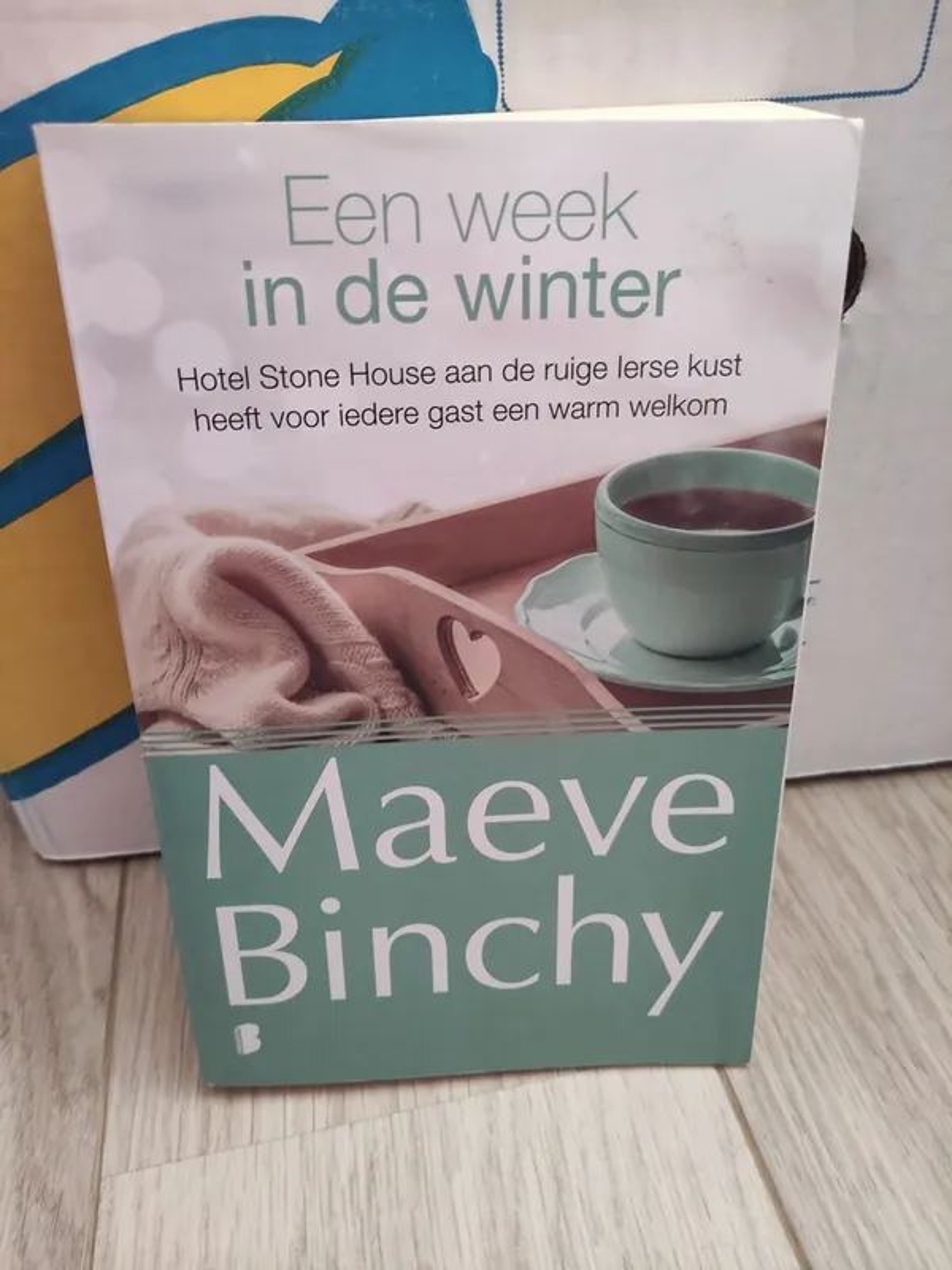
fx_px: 917
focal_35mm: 25
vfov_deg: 69.4
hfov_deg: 54.9
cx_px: 476
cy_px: 635
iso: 1109
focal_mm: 5.43
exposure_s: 1/25
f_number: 1.89
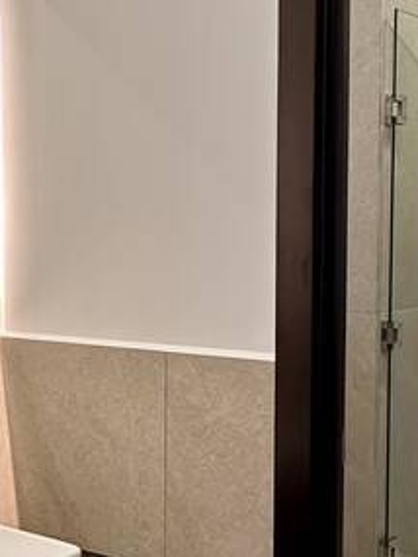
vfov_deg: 36.1
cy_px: 305
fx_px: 853
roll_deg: -0.9
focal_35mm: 53
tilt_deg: -2.8
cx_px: 242
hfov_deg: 27.5
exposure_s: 1/120
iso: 250
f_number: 2.2
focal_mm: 2.22
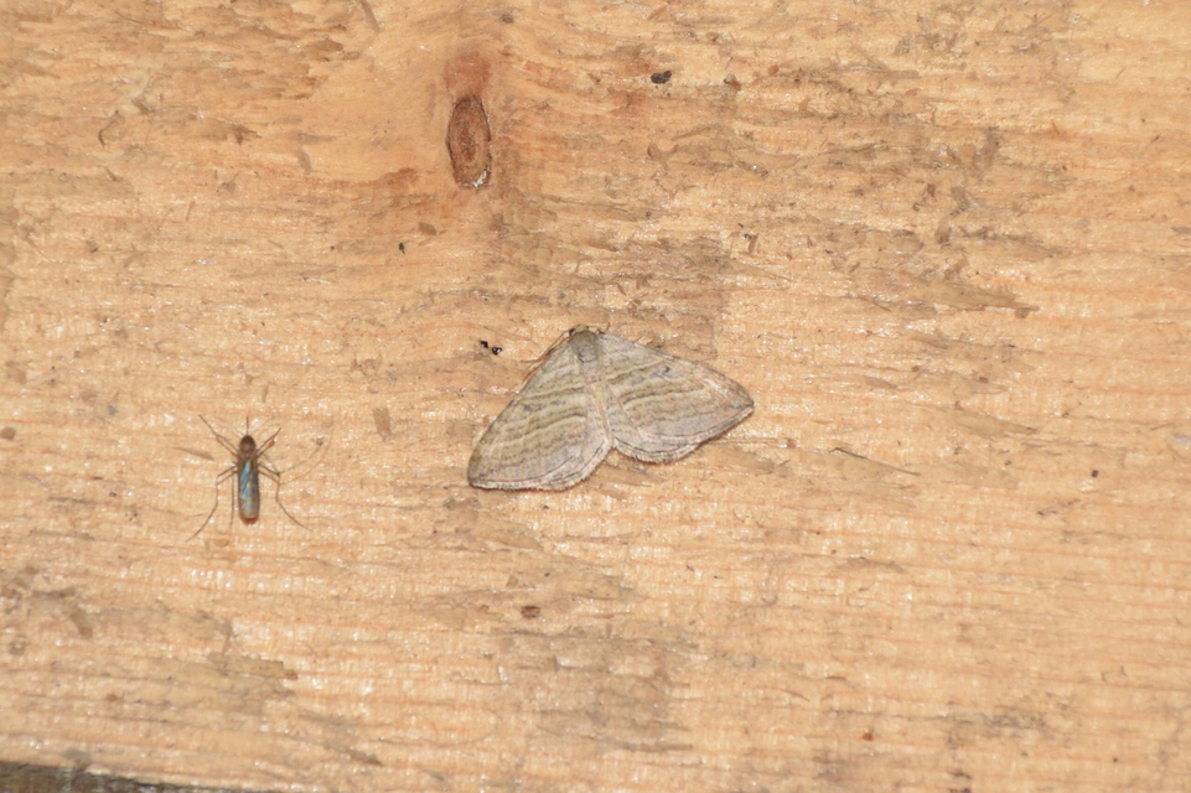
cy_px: 396
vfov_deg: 6.5
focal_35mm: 210
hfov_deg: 9.8
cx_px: 596
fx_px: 6945
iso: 320
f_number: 7.1
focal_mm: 140
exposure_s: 1/60
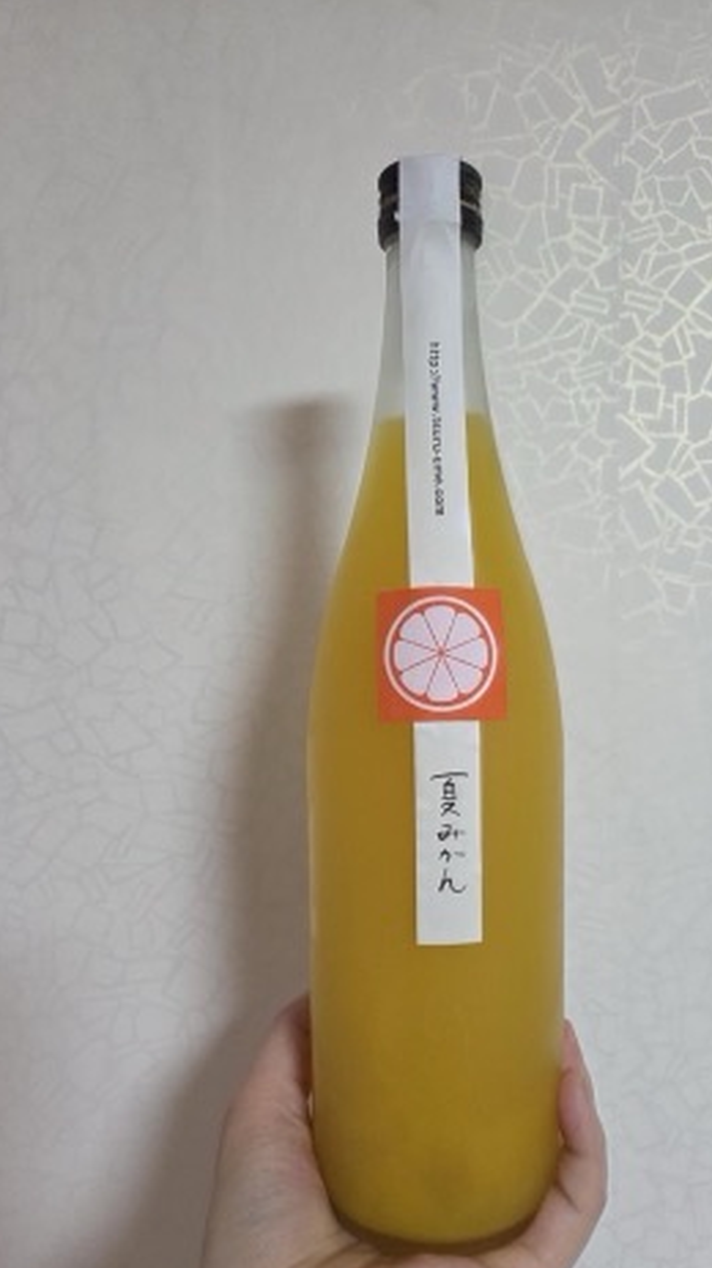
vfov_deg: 71.9
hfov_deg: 44.1
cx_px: 435
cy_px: 644
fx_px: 874
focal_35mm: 26
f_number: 1.8
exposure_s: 1/120
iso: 400
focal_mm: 5.4
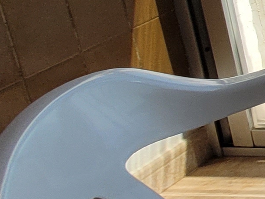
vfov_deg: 15.3
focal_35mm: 85
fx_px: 651
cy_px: -142
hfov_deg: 10.8
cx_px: 836
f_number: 2.2
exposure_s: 1/1245
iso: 40
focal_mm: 1.74
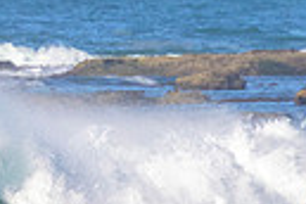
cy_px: 115
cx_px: -70
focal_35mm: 4936
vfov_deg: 0.3
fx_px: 41953
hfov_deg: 0.4
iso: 1000
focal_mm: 800
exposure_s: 1/2000
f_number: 11
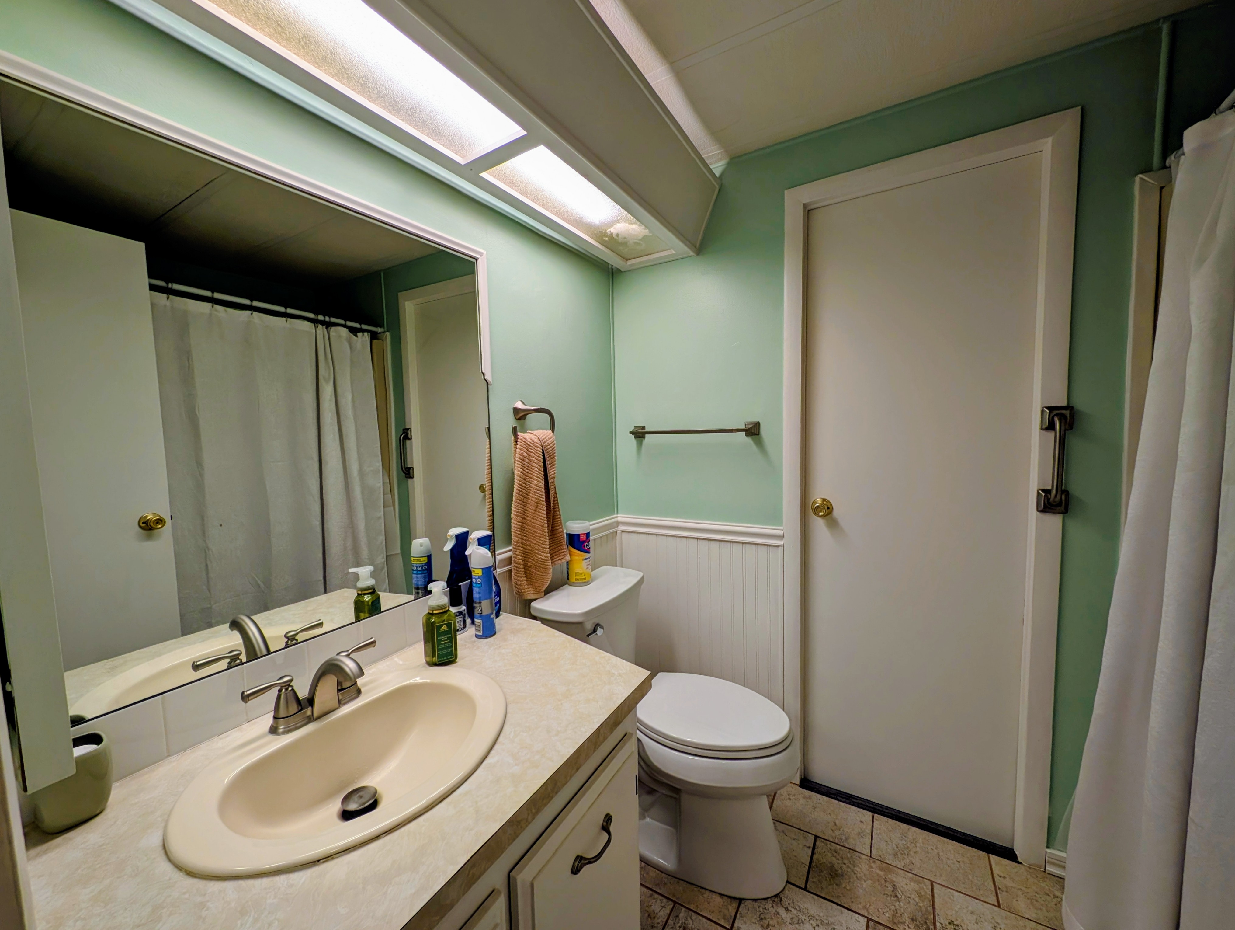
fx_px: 429
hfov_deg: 110.5
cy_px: 465
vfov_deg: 94.6
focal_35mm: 12
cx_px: 618
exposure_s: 1/60
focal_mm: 2.23
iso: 39
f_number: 1.95
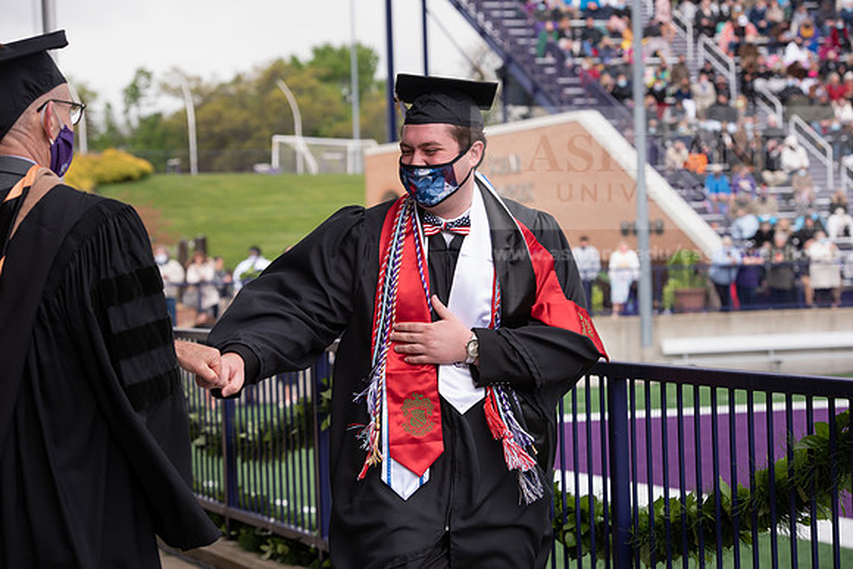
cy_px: 284
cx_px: 426
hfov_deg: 19.5
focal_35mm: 105
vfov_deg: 13.0
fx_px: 2488
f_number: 5.6
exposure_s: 1/200
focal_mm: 105
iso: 200
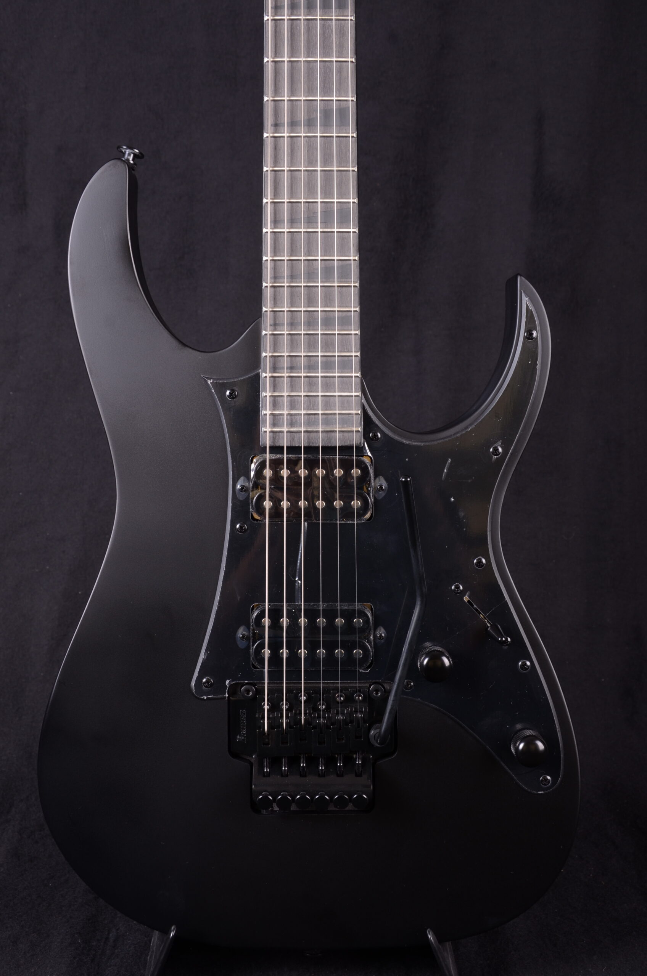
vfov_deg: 39.0
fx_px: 1381
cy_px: 488
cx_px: 324
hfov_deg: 26.4
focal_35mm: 51
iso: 200
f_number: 10
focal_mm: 34
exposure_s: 1/200
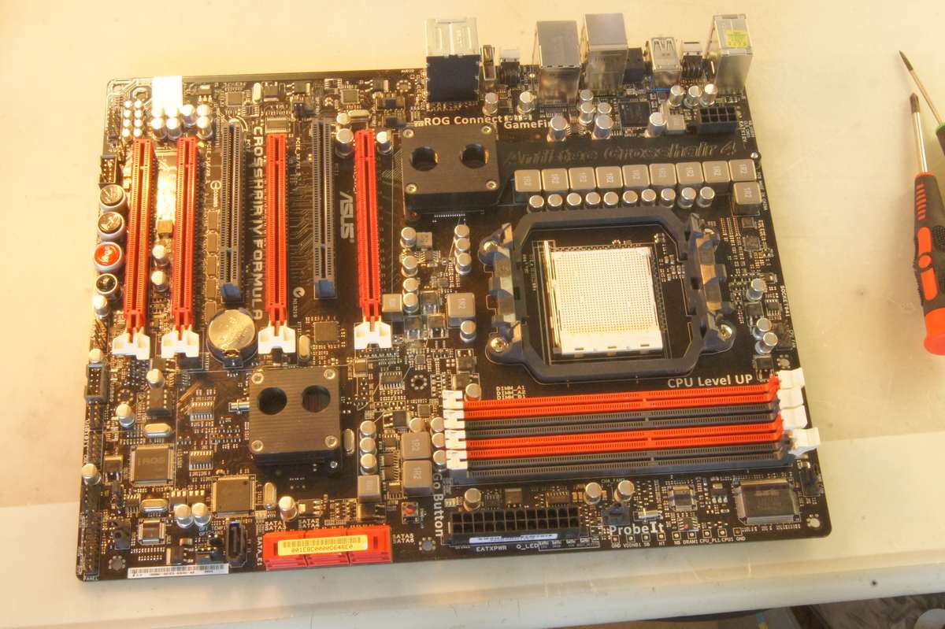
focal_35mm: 52
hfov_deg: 37.9
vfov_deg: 25.7
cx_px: 472
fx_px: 1377
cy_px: 314
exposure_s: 1/2
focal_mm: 35
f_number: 32
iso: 1600
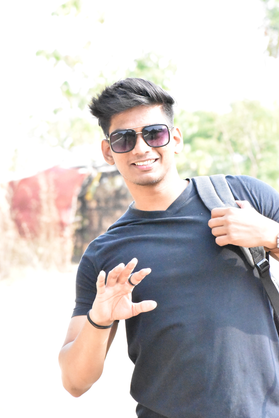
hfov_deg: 7.0
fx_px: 2278
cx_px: 140
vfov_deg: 10.5
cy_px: 210
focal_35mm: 196
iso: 22800
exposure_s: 1/3200
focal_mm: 130
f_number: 8
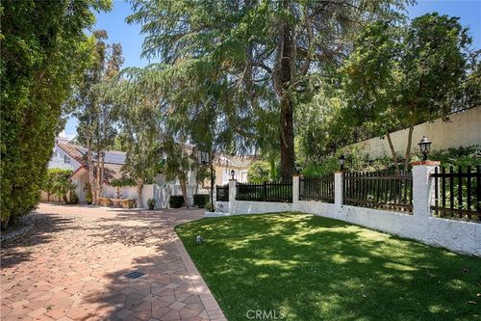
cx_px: 240
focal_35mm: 17
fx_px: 227
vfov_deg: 70.4
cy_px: 160
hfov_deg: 93.3
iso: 100
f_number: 8
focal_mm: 17
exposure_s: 1/125
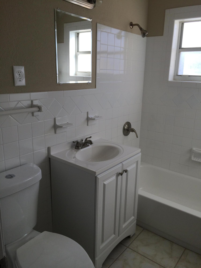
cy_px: 134
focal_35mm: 29
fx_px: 225
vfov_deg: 61.7
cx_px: 100
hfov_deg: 48.2
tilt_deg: -14.4
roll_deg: +0.0
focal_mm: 4.15
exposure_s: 1/533
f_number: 2.2
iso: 32
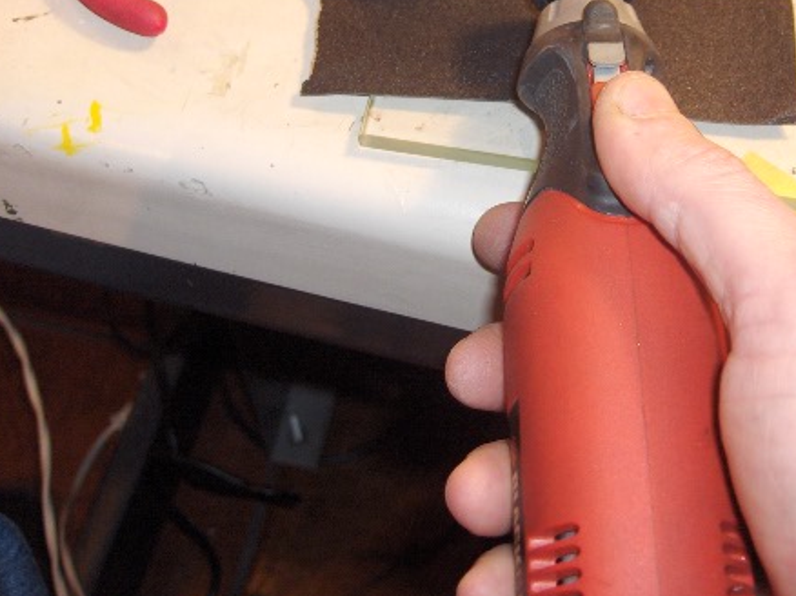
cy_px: 187
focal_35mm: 57
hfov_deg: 33.6
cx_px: 498
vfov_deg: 25.5
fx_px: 1310
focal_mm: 8
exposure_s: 1/60
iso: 126
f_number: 2.8
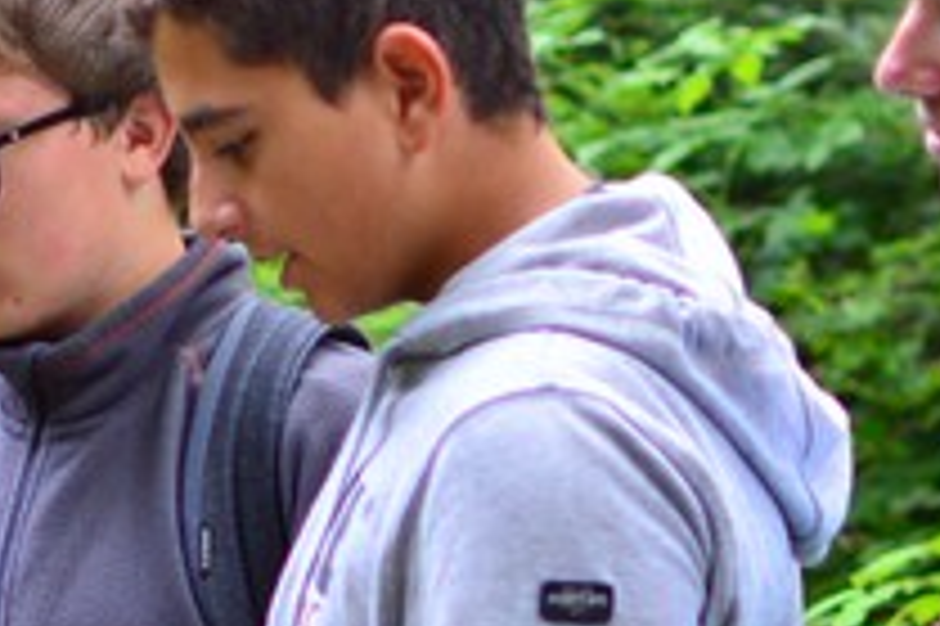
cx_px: -544
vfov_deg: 5.3
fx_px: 6717
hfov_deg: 7.8
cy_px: 966
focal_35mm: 257
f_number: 1.8
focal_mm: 35
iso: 250
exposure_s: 1/500
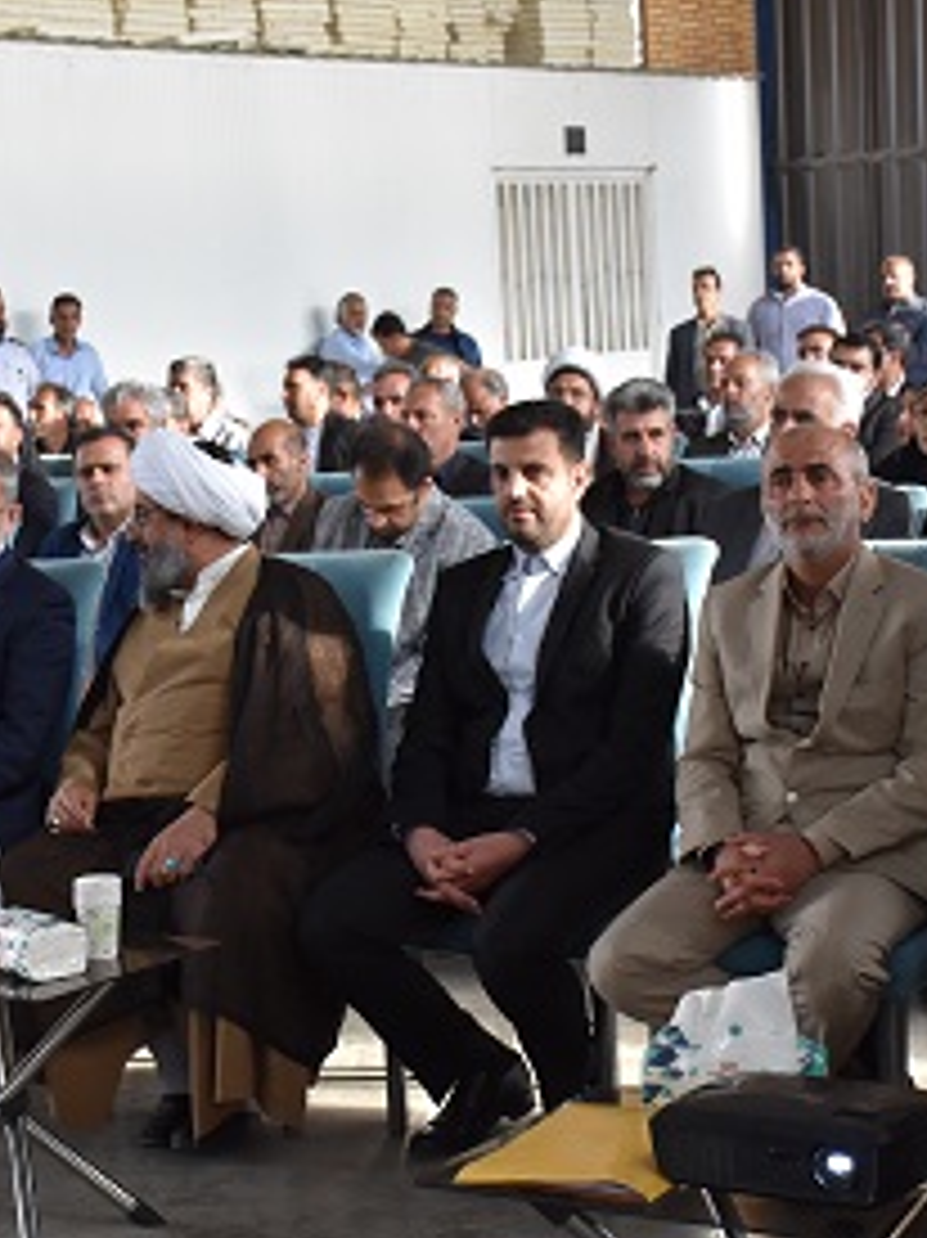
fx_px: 3037
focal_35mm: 85
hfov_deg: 17.3
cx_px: 248
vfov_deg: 23.0
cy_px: 698
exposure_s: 1/125
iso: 800
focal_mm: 30
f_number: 5.6
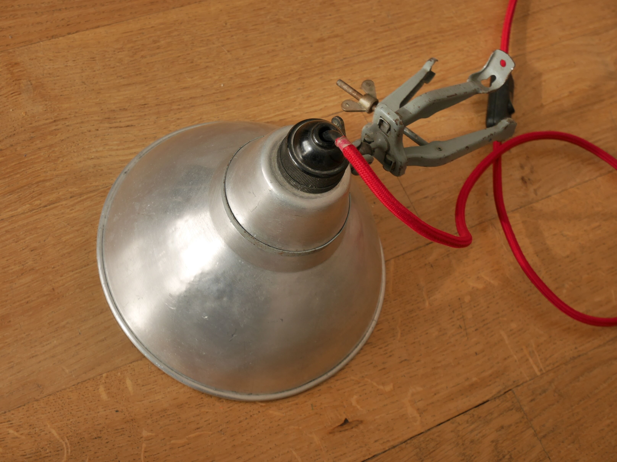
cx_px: 308
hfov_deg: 30.3
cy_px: 231
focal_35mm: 64
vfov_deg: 22.9
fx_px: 1141
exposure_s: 1/80
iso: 320
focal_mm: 32
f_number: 5.6
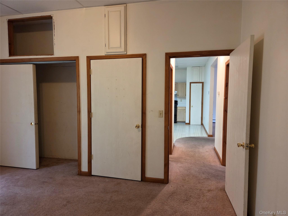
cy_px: 108
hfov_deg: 73.9
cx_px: 144
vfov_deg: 58.9
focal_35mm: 23
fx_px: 191
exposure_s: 1/120
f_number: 1.8
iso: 800
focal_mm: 5.4
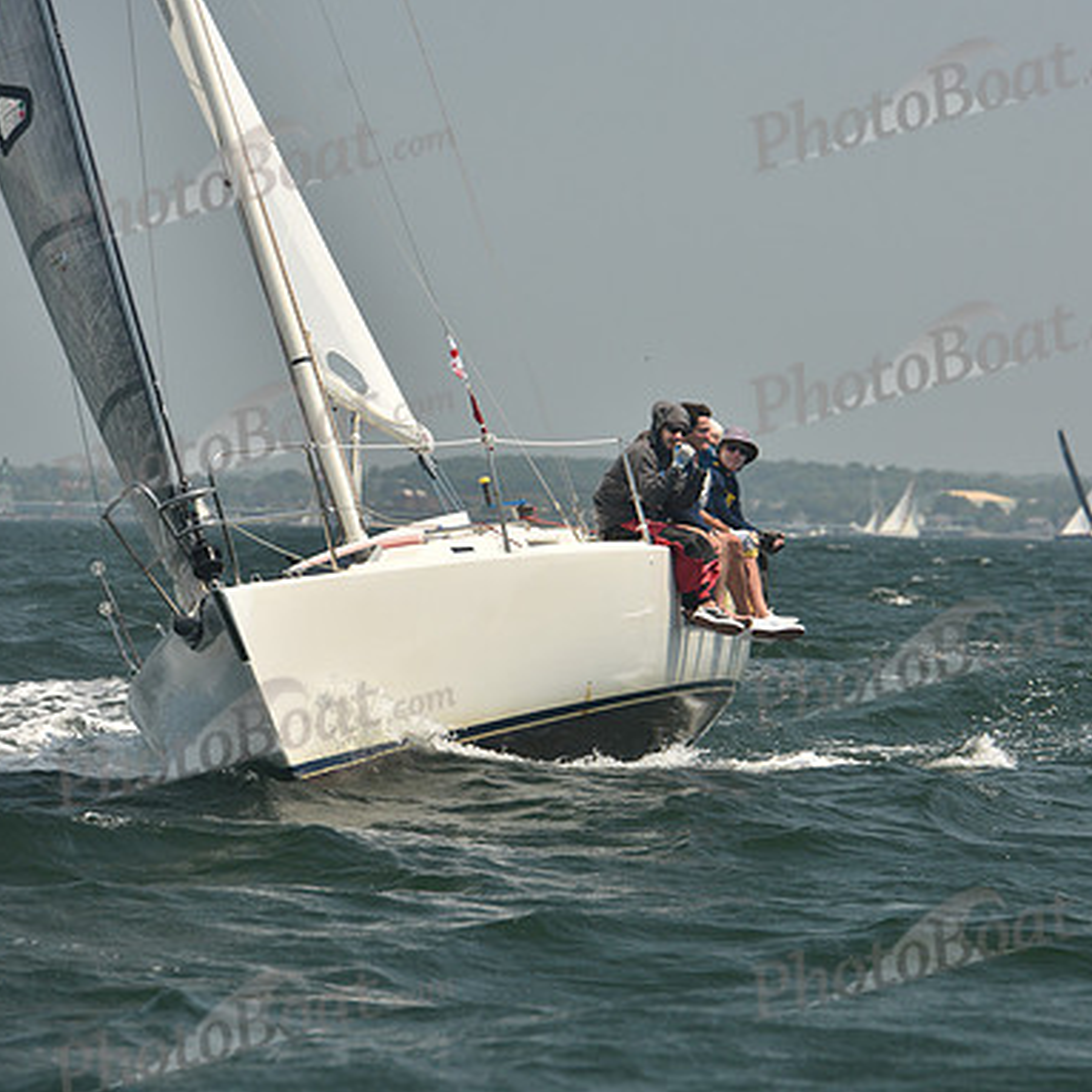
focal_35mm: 225
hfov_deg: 7.8
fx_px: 8030
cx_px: 604
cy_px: 549
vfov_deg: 7.8
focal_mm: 175
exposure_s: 1/640
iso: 250
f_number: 5.6
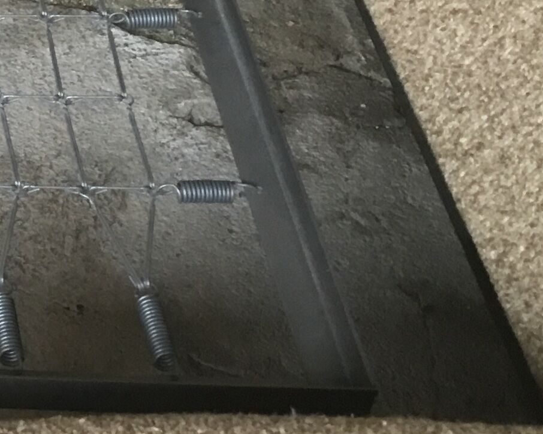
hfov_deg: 15.7
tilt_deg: -37.1
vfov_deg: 13.9
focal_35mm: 109
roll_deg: +2.1
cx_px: -355
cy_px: -5
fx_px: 1752
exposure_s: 1/33
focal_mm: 3.3
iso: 100
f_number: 2.4
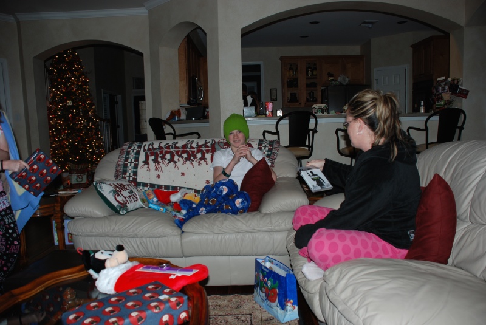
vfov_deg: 48.0
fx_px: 365
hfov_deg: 67.3
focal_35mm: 27
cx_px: 243
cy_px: 162
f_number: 3.5
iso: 200
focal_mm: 18
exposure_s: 1/60
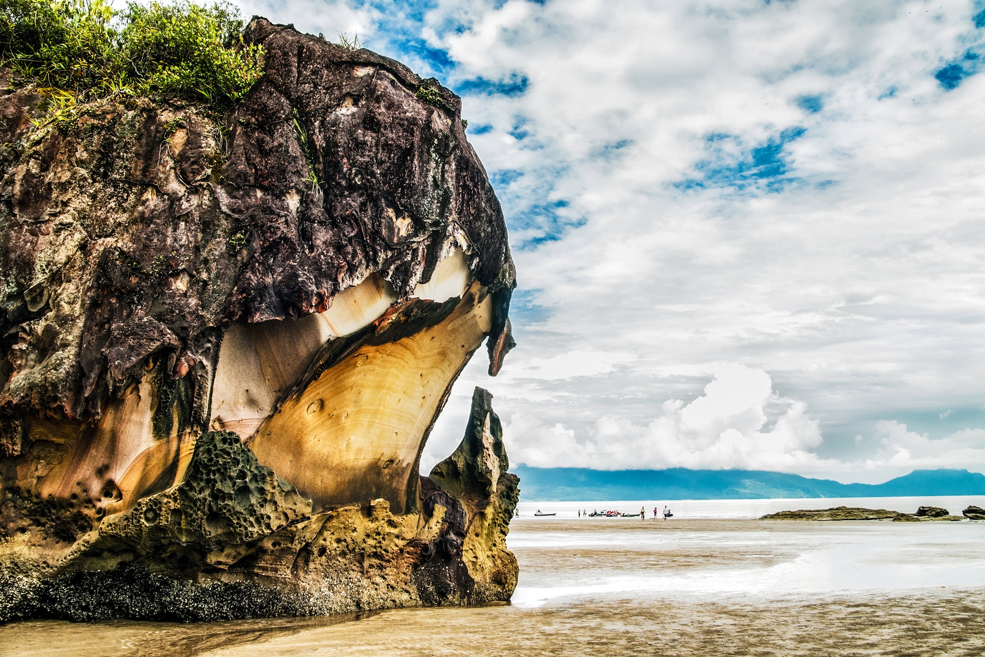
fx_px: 739
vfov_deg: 47.9
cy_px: 328
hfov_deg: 67.4
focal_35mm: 27
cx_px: 492
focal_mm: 18
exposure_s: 1/125
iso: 400
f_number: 10
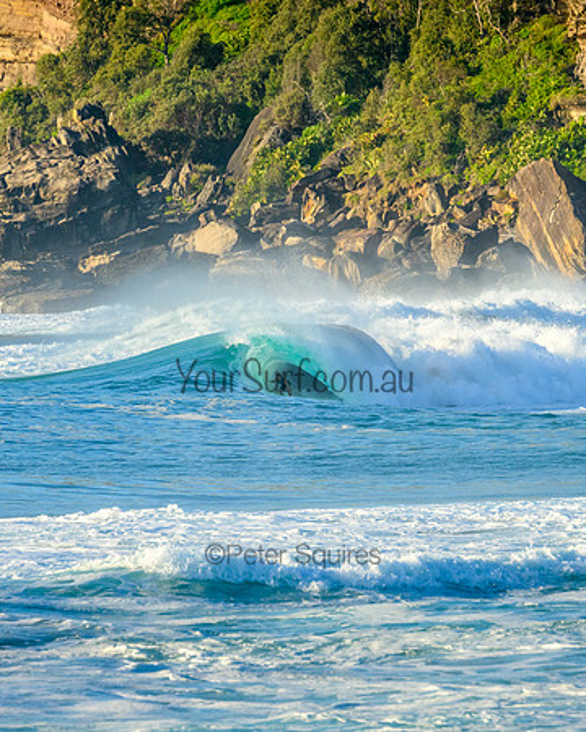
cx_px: 293
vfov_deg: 3.4
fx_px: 12207
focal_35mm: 563
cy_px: 366
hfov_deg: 2.7
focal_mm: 400
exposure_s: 1/2000
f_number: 9
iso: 1000
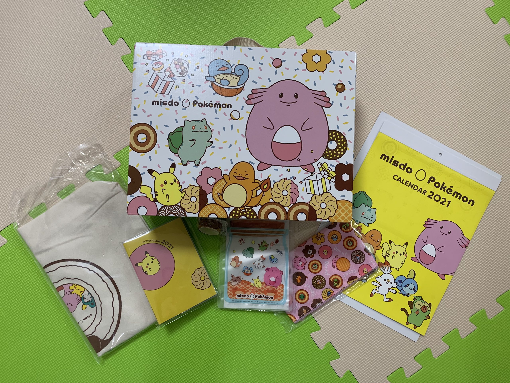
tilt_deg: -88.8
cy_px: 192
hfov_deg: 67.3
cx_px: 255
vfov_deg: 53.1
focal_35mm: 26
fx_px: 383
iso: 80
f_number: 1.8
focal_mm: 4.25
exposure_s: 1/61
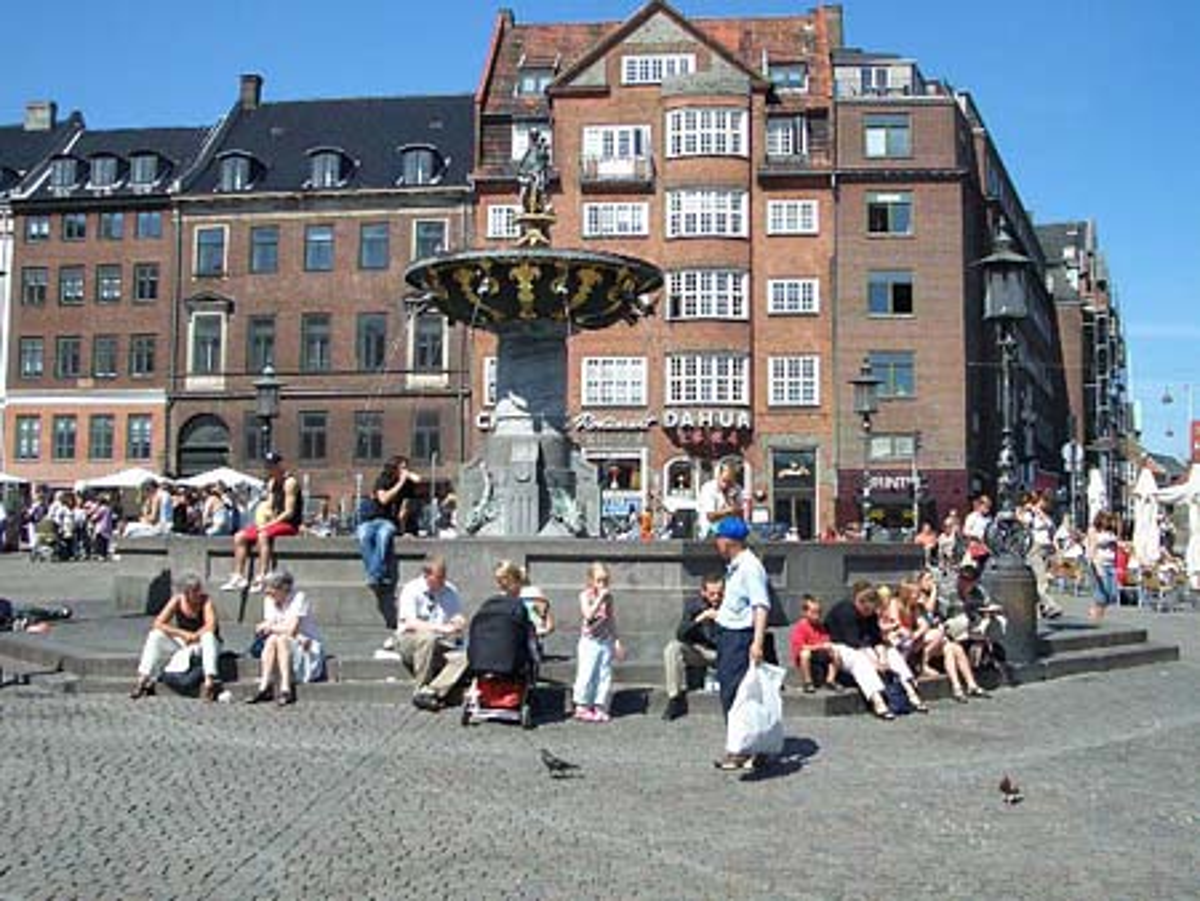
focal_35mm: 41
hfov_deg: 45.8
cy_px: 450
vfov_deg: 35.2
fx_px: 1422
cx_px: 600
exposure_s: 1/400
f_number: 4.6
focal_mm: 6.8
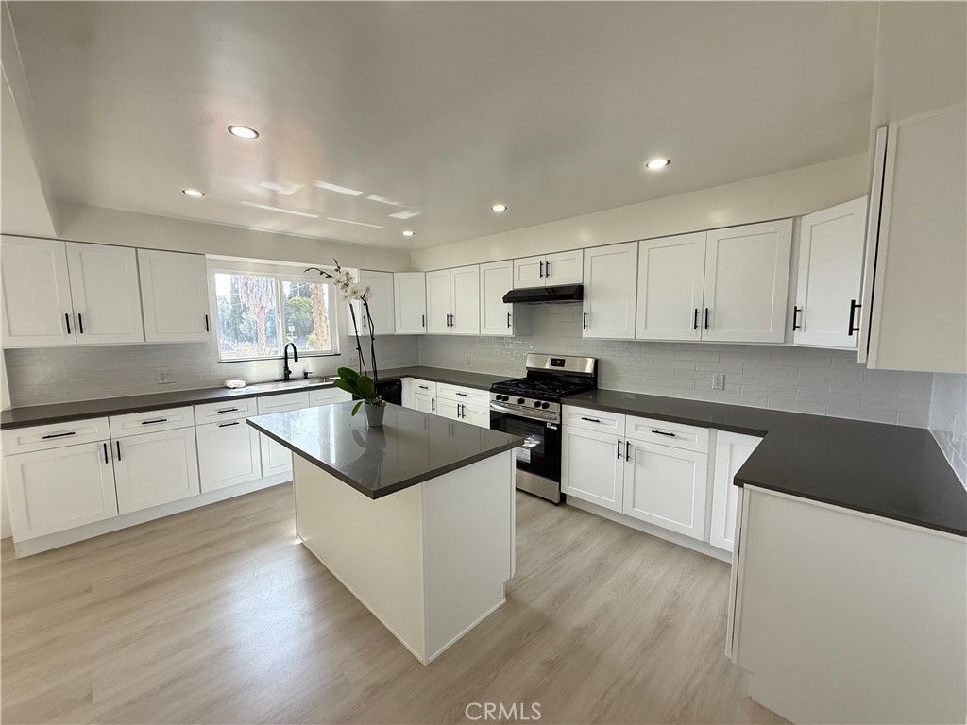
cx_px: 484
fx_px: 391
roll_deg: +0.2
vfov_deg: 85.7
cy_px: 362
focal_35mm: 14
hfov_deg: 102.1
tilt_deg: -5.5
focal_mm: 2.22
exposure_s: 1/115
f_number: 2.2
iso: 64
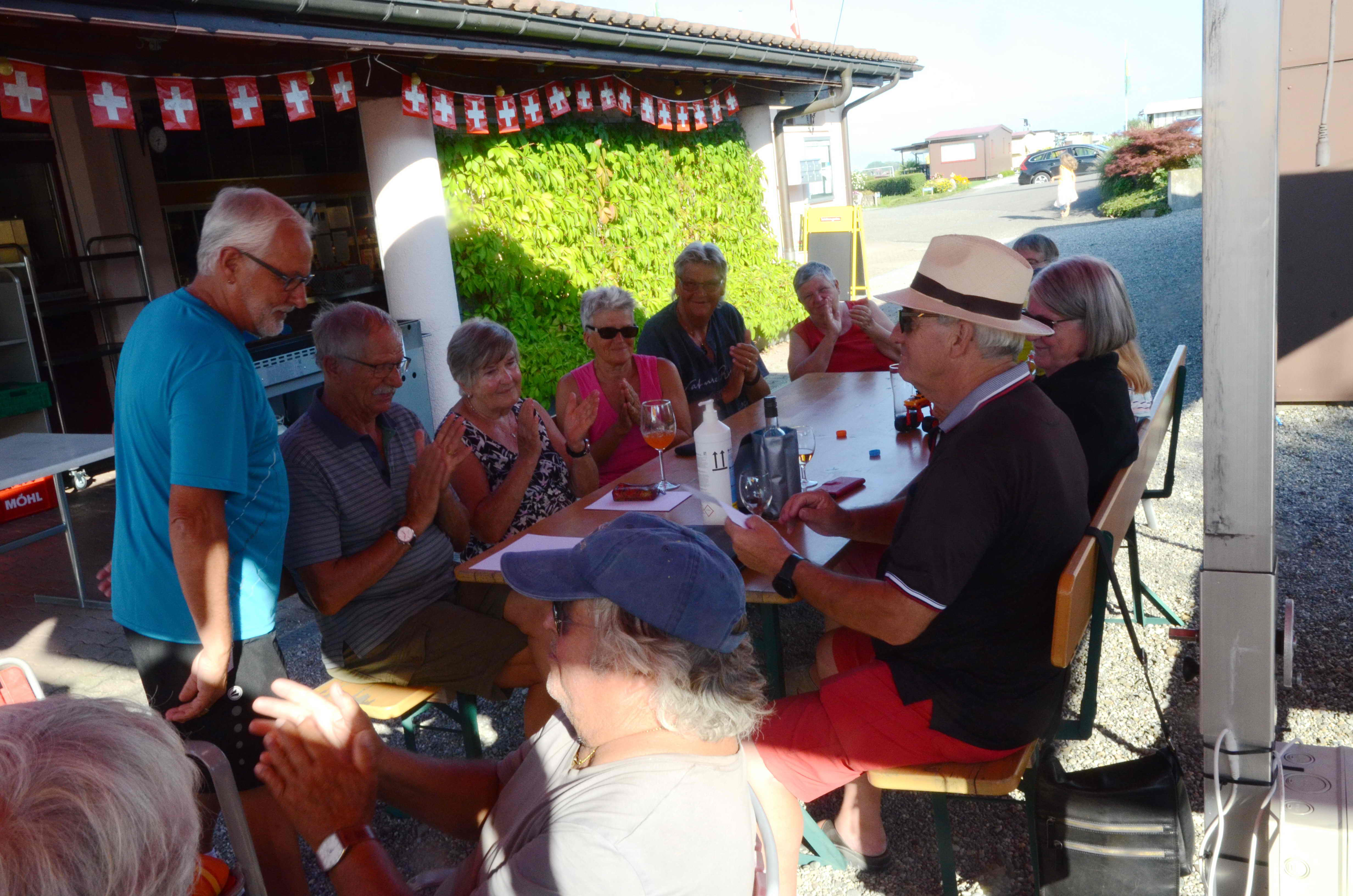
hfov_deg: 62.0
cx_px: 676
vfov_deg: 43.4
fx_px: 1125
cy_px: 448
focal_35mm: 30
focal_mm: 20
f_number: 18
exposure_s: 1/125
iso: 1000
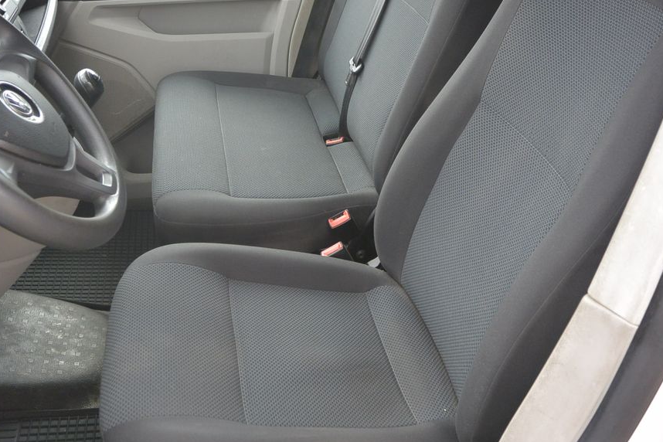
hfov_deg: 51.9
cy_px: 202
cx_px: 350
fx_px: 681
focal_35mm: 37
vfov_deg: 35.9
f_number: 3.8
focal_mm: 11.8
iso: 200
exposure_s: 1/125
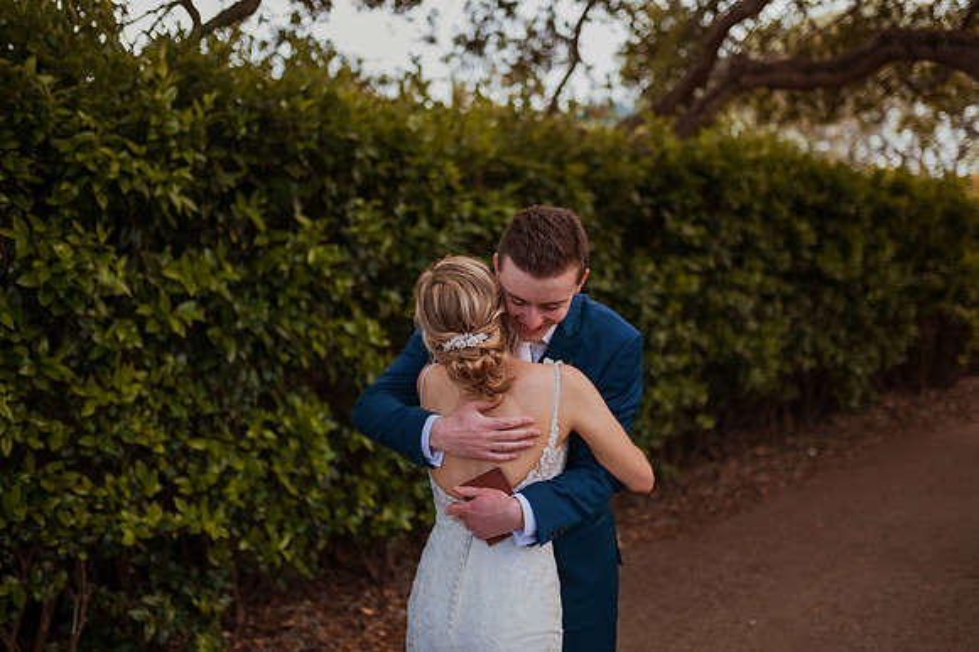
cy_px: 326
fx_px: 951
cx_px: 490
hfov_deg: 54.5
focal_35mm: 35
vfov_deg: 37.8
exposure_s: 1/1250
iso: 320
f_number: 1.4
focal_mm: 35
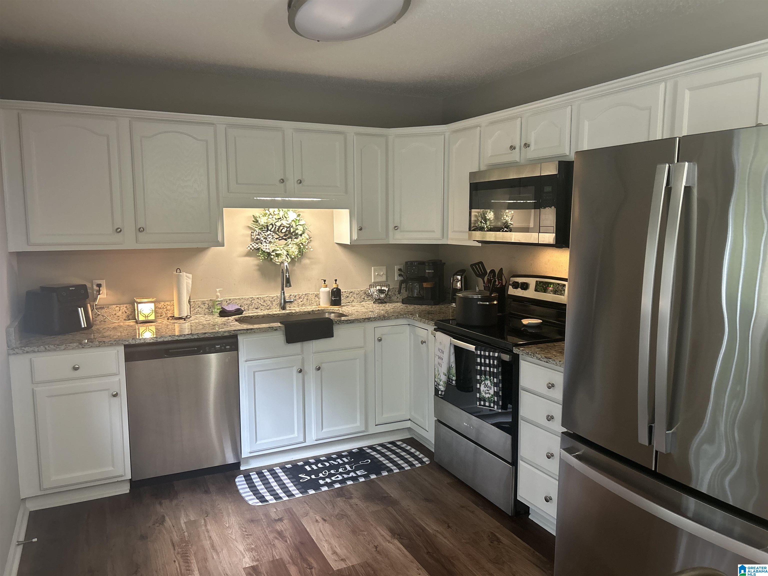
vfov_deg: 53.1
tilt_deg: -6.6
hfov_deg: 67.3
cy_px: 288
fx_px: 577
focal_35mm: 26
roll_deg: +0.3
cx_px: 384
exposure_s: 1/60
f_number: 1.5
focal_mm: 5.7
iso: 125
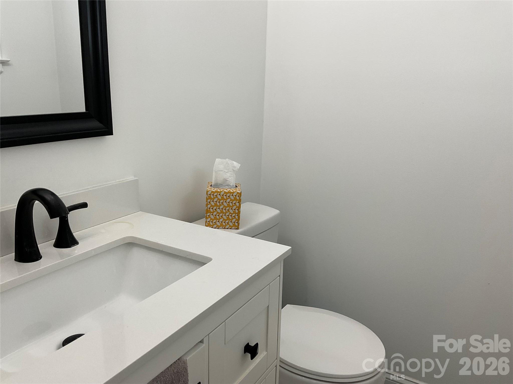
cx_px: 256
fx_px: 430
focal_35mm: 29
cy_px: 192
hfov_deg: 61.7
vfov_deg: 48.2
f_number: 1.8
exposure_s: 1/120
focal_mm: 3
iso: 64
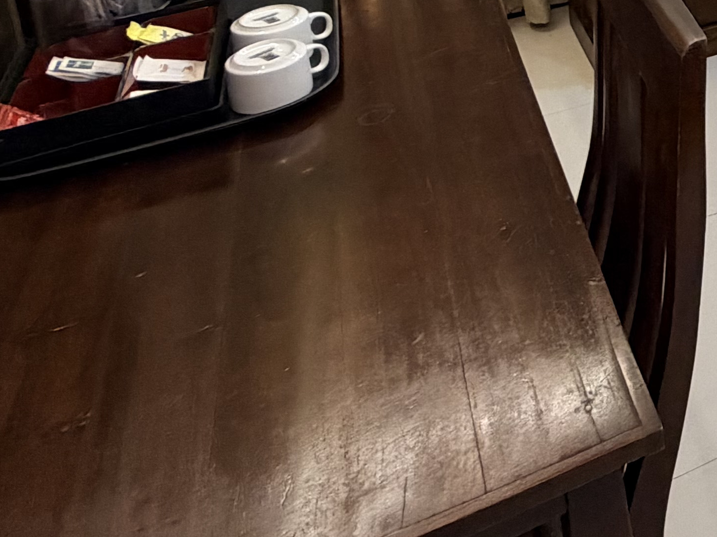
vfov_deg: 22.4
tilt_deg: -14.3
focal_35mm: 55
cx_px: 1075
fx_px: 1139
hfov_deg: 25.9
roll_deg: +0.7
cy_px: -242
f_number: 2.2
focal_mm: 2.22
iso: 250
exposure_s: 1/100
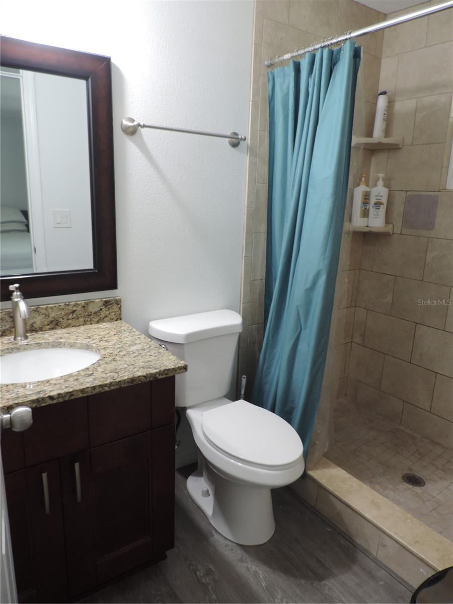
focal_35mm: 24
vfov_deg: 71.6
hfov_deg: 56.8
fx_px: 419
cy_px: 302
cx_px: 226
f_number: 3
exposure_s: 1/30
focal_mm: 4.3
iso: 280
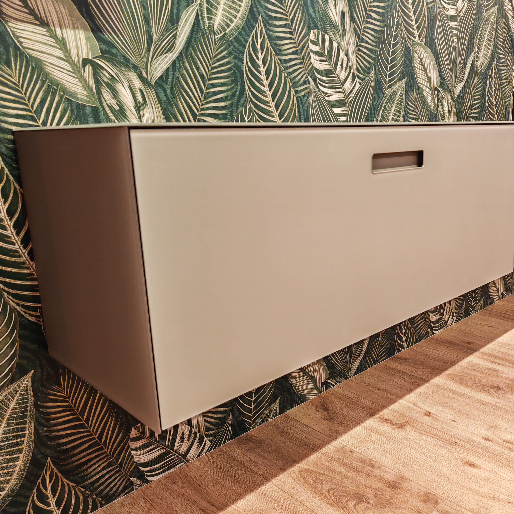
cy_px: 257
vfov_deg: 51.1
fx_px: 538
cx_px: 333
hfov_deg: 50.4
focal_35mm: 32
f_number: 1.6
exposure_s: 1/60
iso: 1000
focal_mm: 7.62
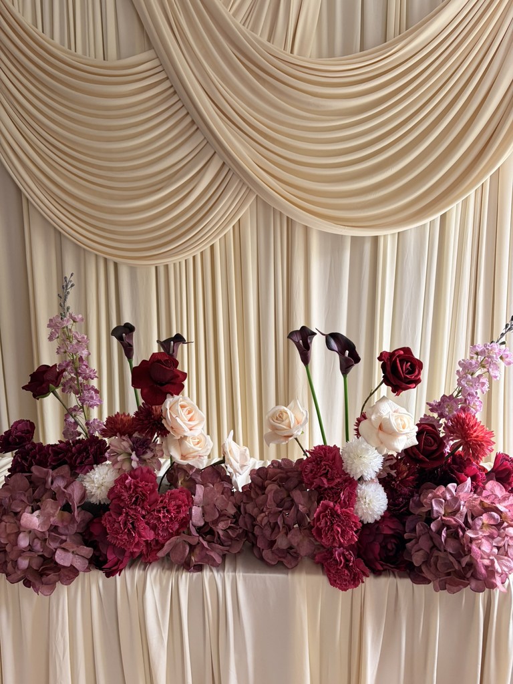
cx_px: 256
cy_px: 342
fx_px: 514
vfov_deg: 67.3
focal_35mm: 26
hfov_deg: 53.1
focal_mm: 5.96
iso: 125
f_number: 1.6
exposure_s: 1/86
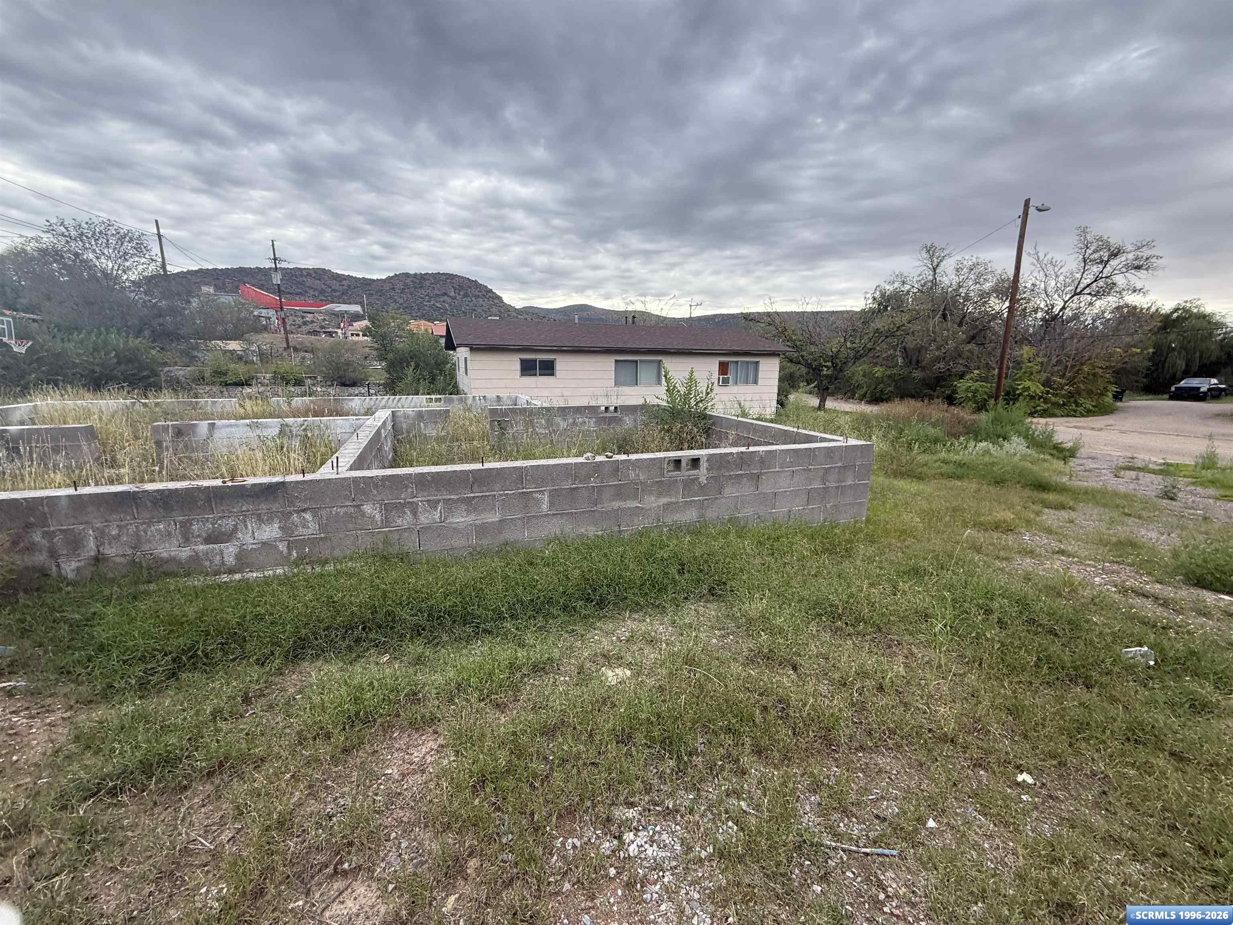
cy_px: 462
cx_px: 616
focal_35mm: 14
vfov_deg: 85.7
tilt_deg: -9.9
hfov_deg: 102.1
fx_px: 499
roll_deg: -1.5
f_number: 2.2
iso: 64
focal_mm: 2.22
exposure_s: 1/188
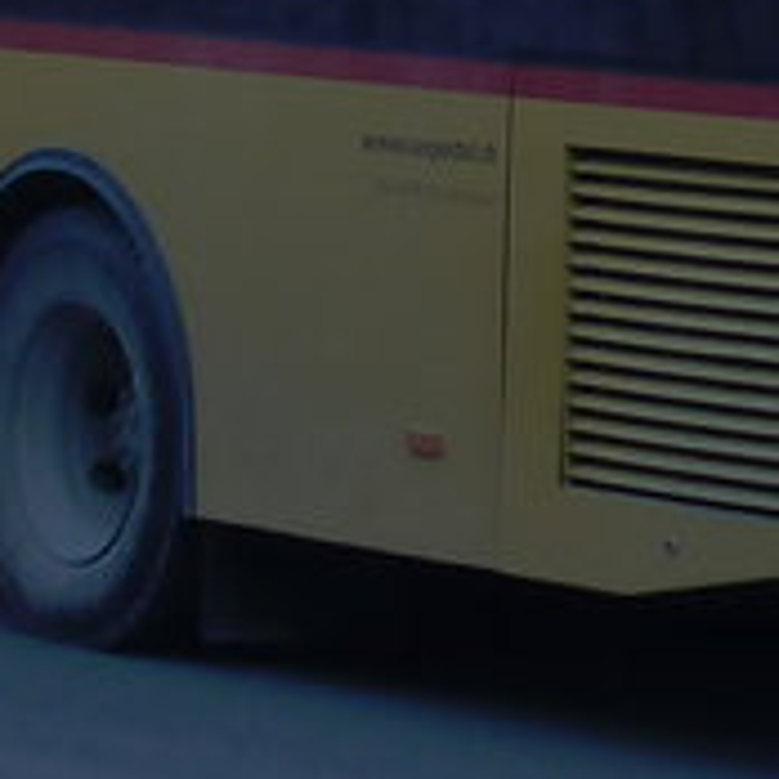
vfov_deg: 5.1
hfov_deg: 5.2
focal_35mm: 336
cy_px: -918
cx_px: 313
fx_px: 8555
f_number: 3.4
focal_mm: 11.3
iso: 160
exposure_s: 1/800
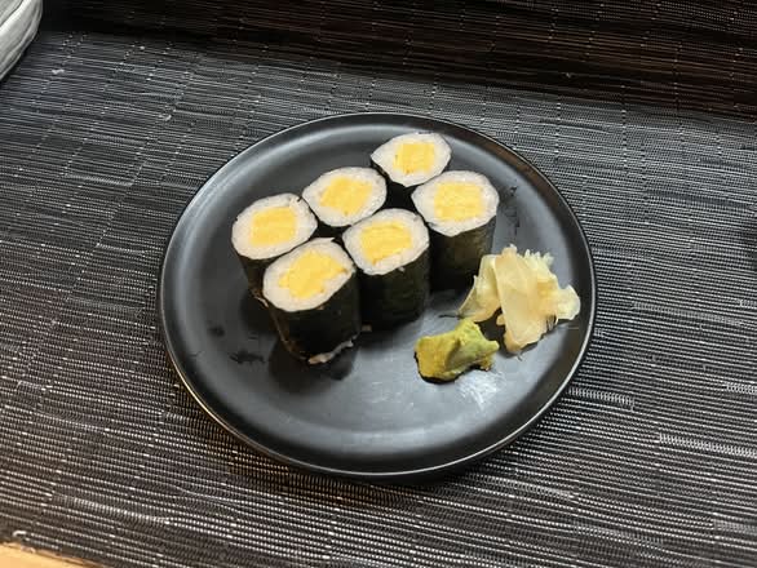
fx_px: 569
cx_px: 378
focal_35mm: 26
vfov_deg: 53.1
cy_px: 284
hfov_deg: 67.3
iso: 400
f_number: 1.6
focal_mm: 5.1
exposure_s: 1/60
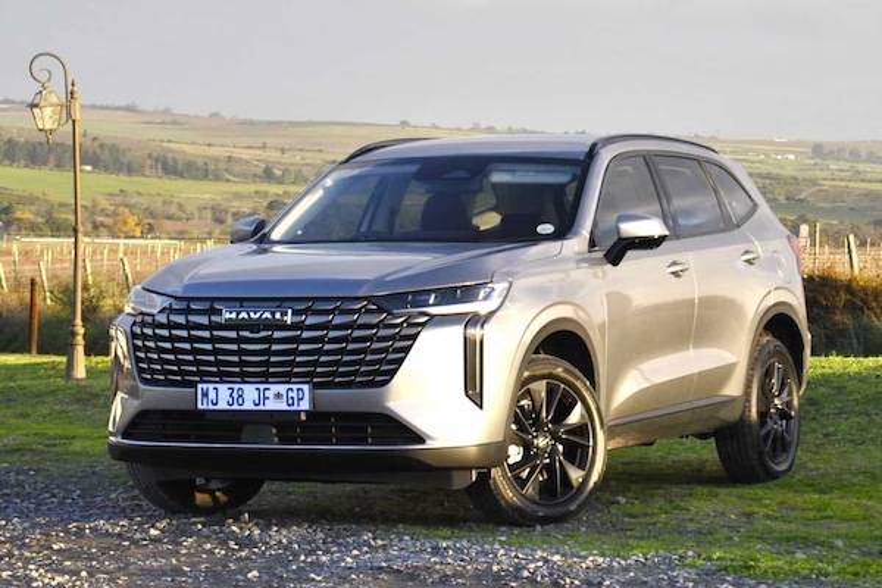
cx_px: 441
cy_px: 294
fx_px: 2021
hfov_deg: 24.6
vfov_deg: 16.6
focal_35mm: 82
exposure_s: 1/500
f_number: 5.6
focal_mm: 55
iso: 450
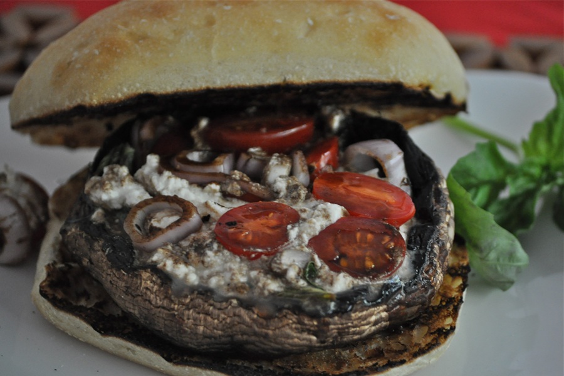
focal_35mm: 180
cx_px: 282
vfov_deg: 7.6
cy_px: 188
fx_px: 2820
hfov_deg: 11.4
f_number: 4.8
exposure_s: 1/30
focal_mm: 120
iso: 1000
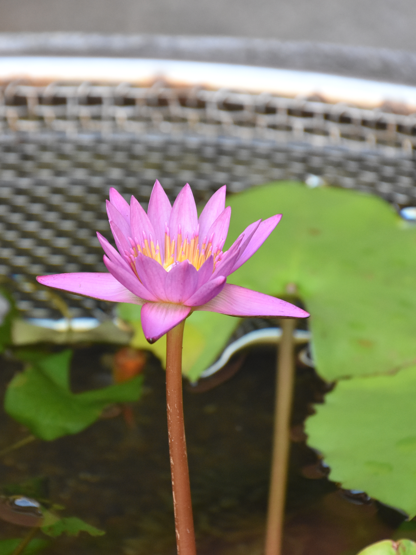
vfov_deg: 4.4
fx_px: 7291
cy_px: 278
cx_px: 132
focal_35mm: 455
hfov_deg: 3.3
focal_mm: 210
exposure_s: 1/200
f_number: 6.3
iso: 1600
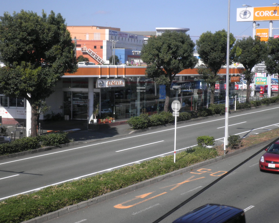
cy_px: 100
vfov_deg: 20.7
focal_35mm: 74
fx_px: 611
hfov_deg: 25.7
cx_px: 141
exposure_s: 1/100
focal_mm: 11.4
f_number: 12.9
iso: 100
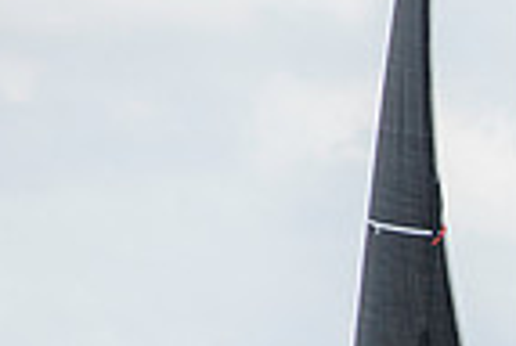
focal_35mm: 940
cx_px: 887
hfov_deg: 2.2
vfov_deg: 1.5
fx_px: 13501
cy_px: 690
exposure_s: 1/2000
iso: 250
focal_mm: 200
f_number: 5
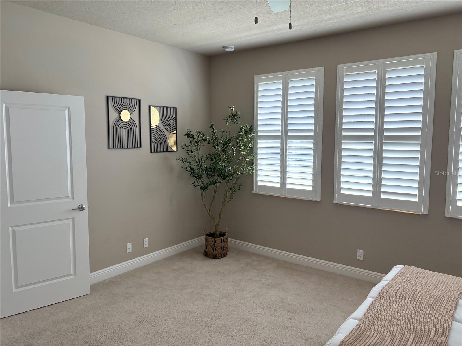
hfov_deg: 67.3
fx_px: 347
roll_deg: -0.2
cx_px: 231
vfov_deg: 53.1
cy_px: 173
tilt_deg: -4.4
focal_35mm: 26
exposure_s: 1/122
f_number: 1.6
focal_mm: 5.96
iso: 100
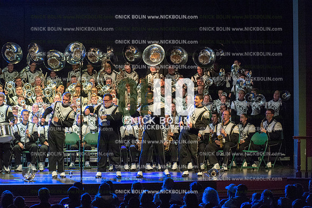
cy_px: 104
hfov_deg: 14.7
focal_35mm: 140
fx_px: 1213
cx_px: 156
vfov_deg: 9.8
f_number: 5.6
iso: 8000
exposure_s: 1/400
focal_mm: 140
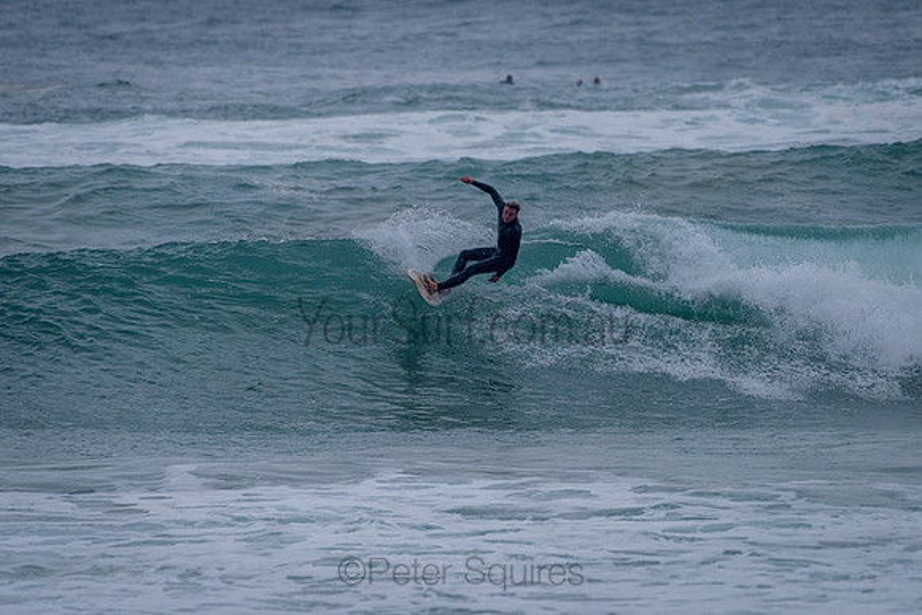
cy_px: 377
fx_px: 15690
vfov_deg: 2.2
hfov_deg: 3.4
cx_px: 520
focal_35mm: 613
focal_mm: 500
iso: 500
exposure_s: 1/2000
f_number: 5.6
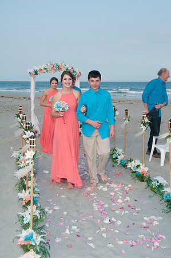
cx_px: 86
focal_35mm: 51
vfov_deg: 38.9
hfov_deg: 26.4
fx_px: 364
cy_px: 129
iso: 100
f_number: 7.1
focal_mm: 34
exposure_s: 1/250
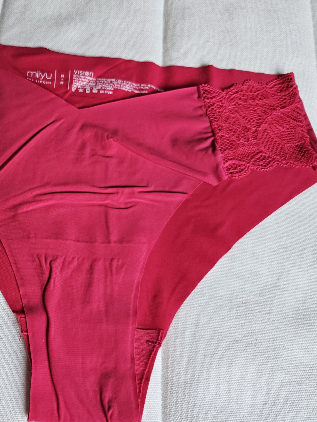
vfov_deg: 58.3
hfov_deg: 42.5
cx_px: 45
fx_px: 378
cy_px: 212
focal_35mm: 31
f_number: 1.7
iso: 320
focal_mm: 6.3
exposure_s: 1/51
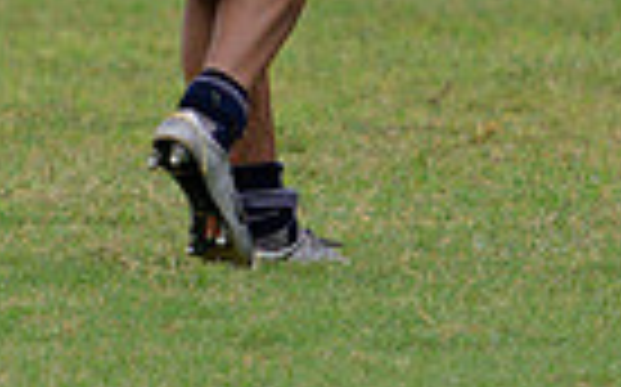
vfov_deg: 1.3
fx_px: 17418
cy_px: -394
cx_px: 774
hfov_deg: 2.0
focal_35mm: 1030
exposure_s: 1/500
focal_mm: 240
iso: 3200
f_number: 4
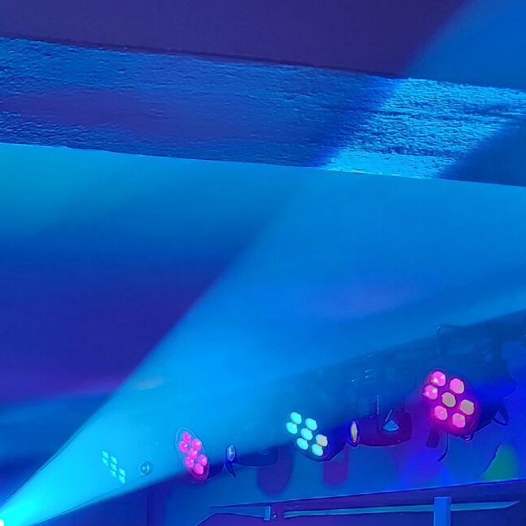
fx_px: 1375
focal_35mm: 80
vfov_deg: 20.5
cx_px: -192
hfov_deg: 19.6
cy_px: 591
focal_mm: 5.4
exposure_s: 1/120
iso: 400
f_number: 1.8
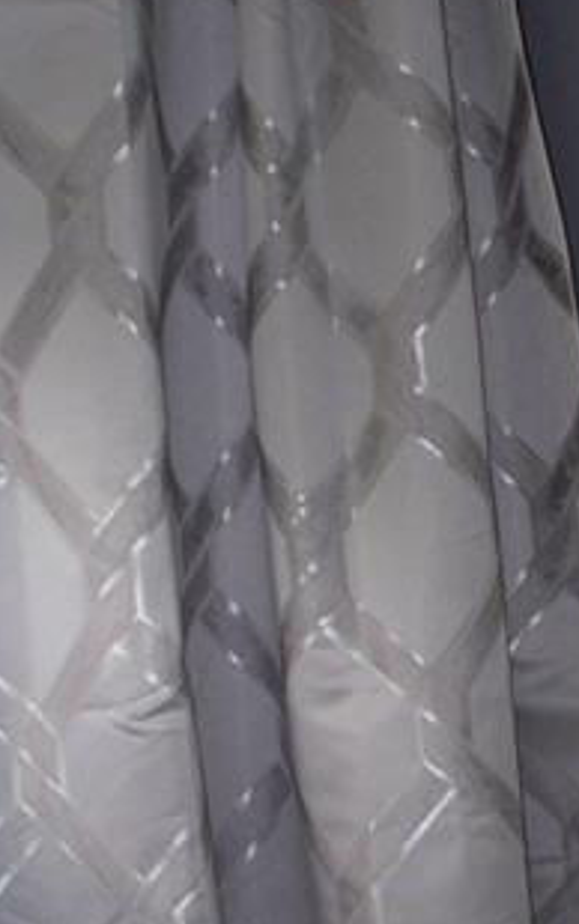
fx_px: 2321
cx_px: 519
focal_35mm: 92
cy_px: 674
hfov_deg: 14.1
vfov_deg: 22.4
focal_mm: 7.54
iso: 200
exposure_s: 1/30
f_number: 2.8
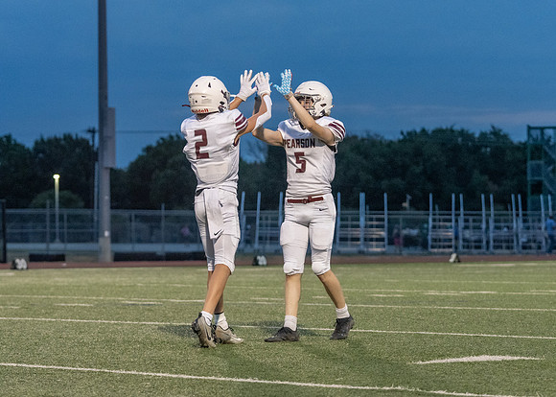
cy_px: 174
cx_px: 276
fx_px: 2344
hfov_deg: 13.5
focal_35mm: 149
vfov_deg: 9.7
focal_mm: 90
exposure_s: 1/1000
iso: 5000
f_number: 3.5
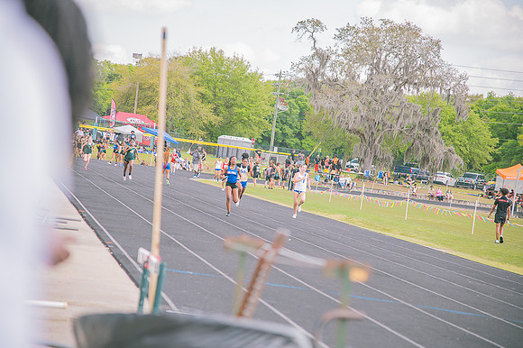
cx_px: 262
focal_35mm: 120
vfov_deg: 11.4
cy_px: 174
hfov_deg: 17.1
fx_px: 1742
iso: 200
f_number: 4
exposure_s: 1/200
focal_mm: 120
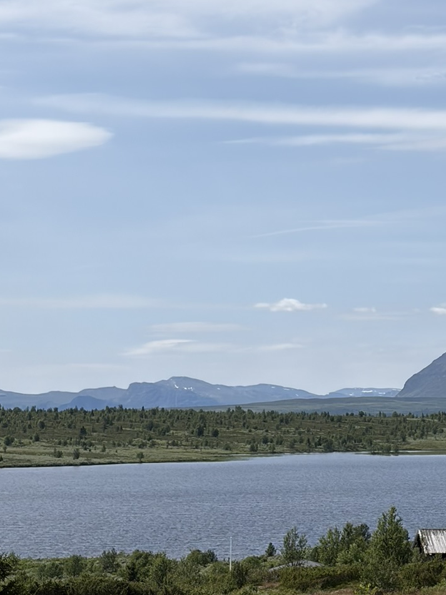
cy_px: 187
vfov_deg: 17.5
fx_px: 1924
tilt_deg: +5.5
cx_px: 462
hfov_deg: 13.0
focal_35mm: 112
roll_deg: -0.9
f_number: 1.6
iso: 50
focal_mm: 5.96
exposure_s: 1/3279
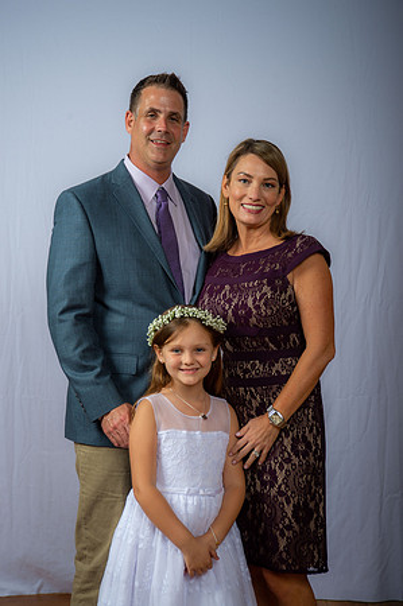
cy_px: 303
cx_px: 202
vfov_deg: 32.4
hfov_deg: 21.9
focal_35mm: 62
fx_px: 1043
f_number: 6.3
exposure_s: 1/200
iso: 250
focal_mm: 62
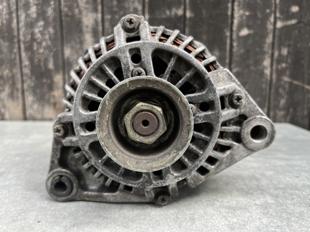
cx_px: 155
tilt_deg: -10.7
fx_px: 233
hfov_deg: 67.3
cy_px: 116
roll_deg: -2.4
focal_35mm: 26
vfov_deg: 53.0
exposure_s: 1/122
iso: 40
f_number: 1.6
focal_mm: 5.1
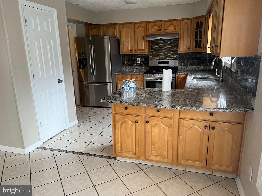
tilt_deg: -14.3
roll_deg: +3.3
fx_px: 197
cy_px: 98
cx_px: 131
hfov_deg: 67.3
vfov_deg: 53.1
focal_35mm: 26
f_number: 1.5
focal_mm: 5.7
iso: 125
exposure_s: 1/76
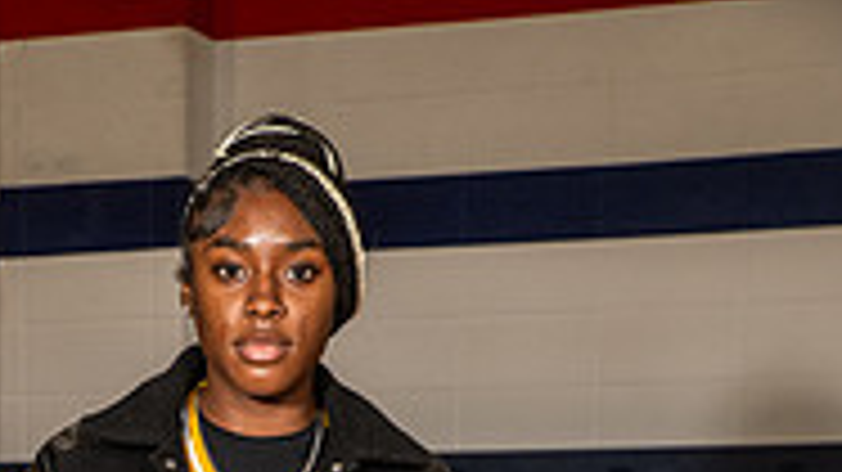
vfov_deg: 8.2
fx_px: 3102
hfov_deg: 15.4
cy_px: 1007
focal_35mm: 139
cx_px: 234
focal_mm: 55
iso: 320
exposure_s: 1/250
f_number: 6.3
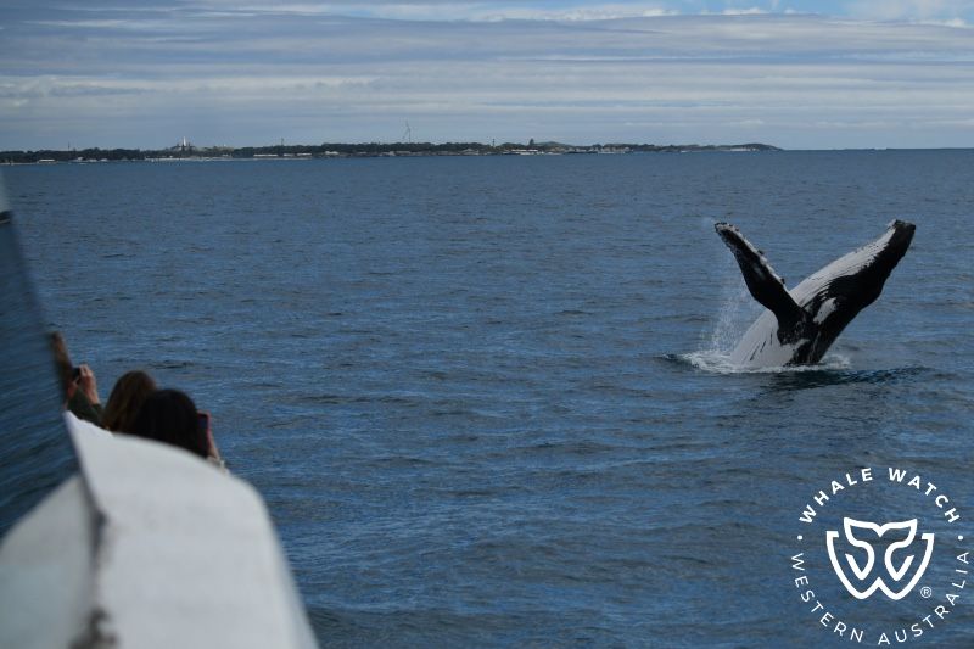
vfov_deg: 20.6
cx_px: 487
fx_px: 1785
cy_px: 324
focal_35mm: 66
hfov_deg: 30.5
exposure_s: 1/8000
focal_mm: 66
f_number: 5
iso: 500
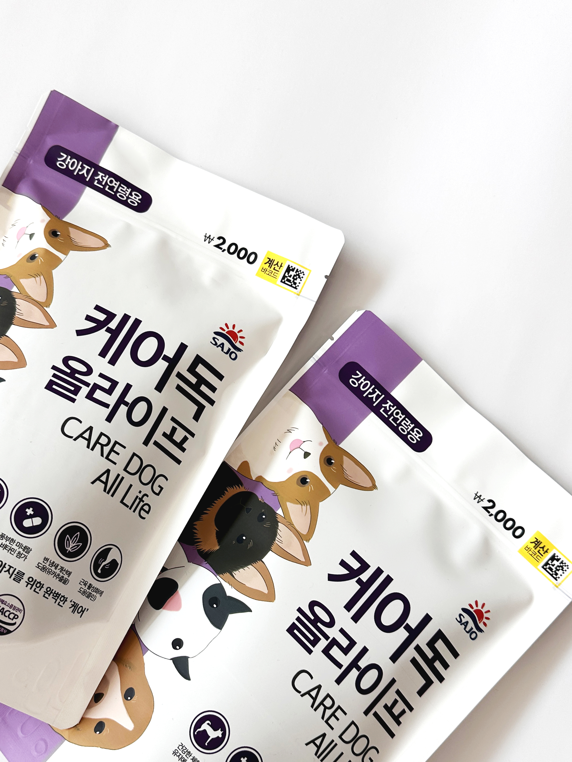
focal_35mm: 24
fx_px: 529
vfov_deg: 71.6
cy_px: 381
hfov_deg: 56.8
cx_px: 286
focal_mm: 6.86
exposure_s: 1/292
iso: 80
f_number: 1.78
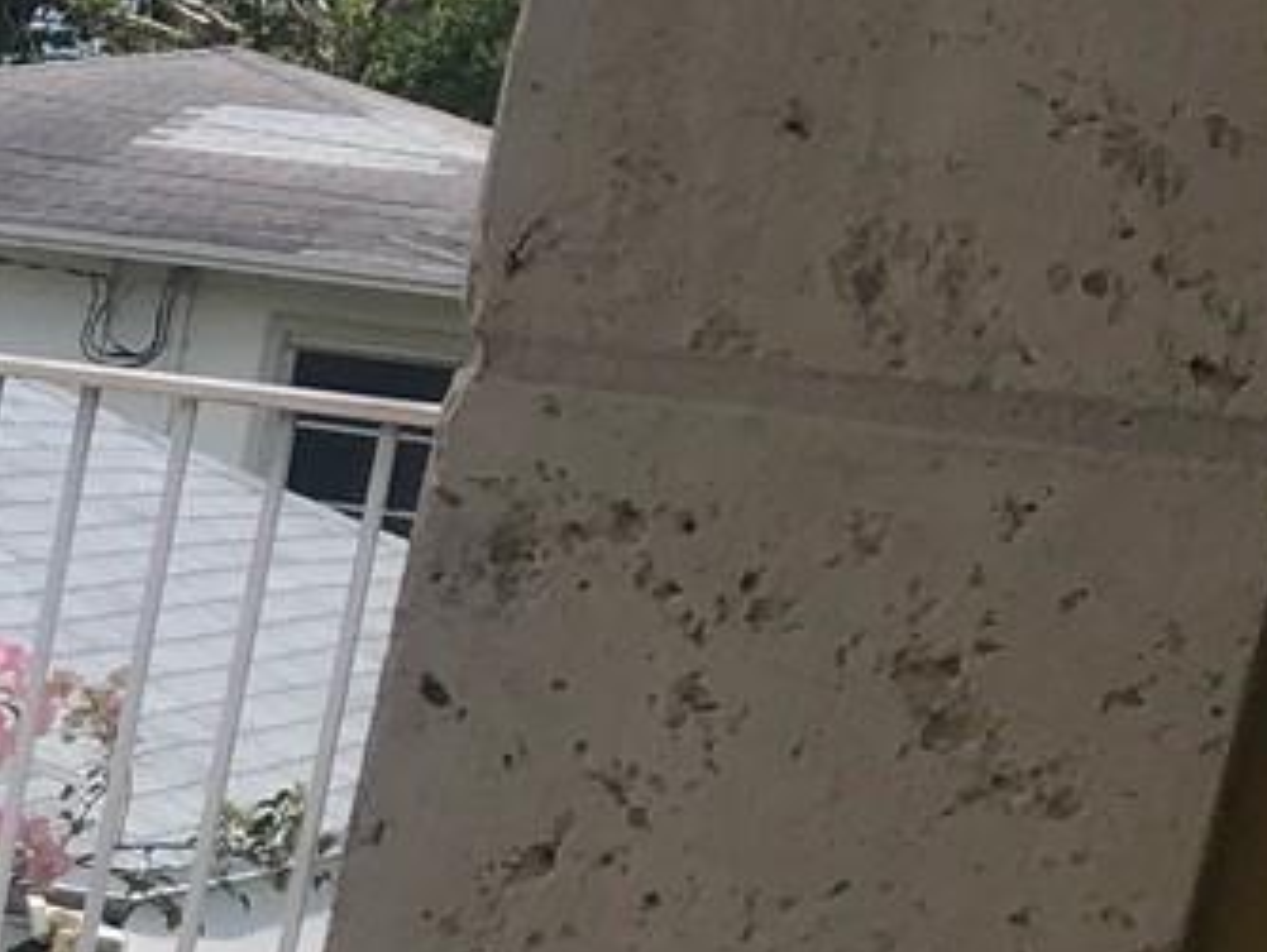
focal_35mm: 134
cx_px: -1472
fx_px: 4908
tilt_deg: -14.6
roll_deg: -7.8
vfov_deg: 10.7
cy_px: 1392
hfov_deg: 12.5
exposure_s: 1/2024
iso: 20
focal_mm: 3.99
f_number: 1.8
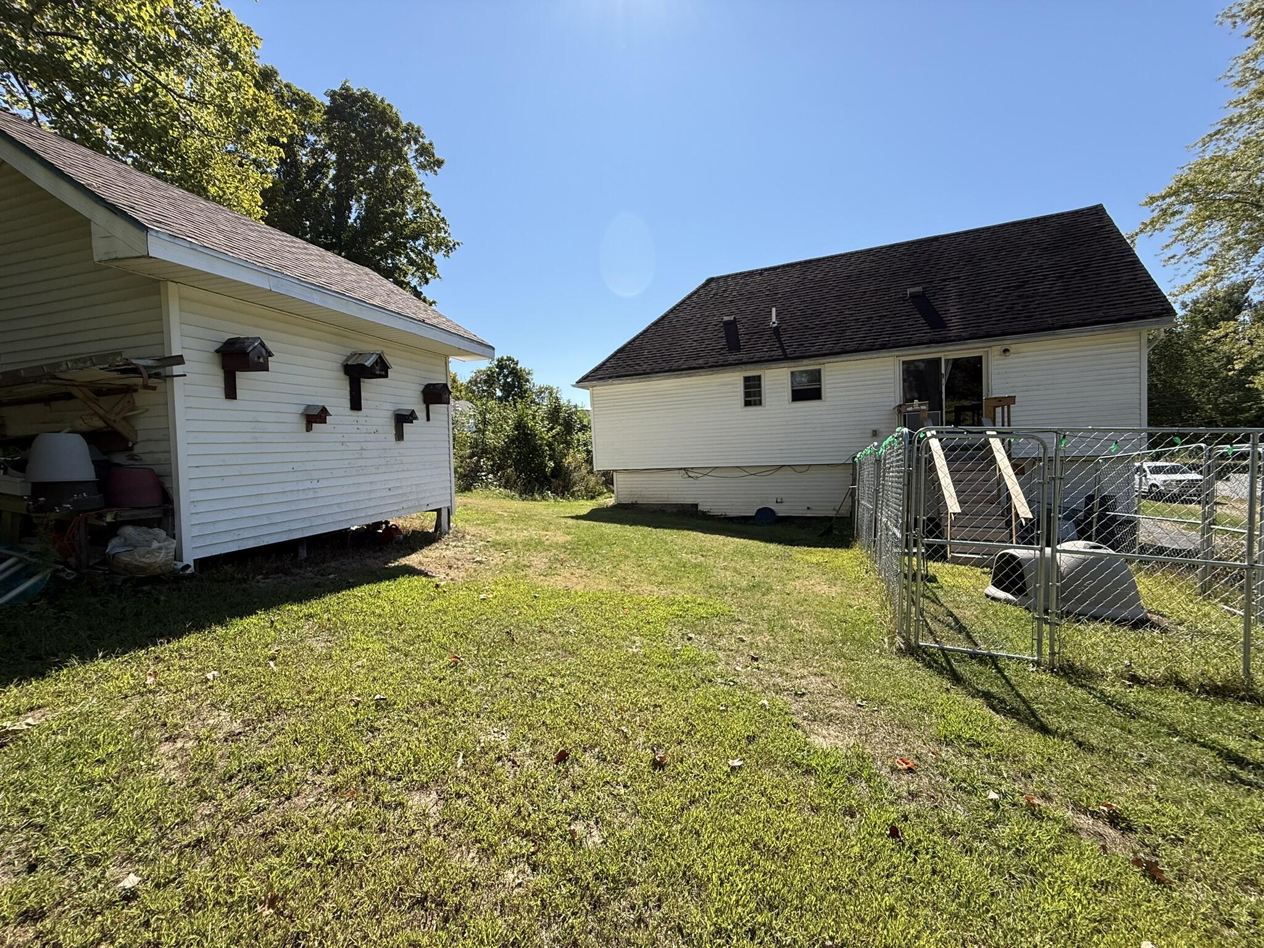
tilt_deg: -1.2
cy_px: 474
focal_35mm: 14
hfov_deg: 102.1
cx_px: 632
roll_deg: +2.5
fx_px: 511
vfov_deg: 85.7
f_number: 2.2
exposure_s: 1/1399
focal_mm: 2.22
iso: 50
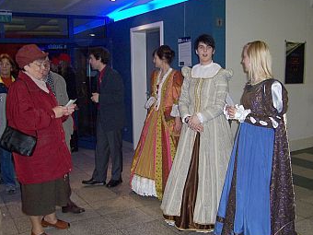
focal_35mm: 40
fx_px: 362
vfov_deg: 35.9
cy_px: 132
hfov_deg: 46.8
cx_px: 167
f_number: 2.7
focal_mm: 5.6
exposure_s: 1/60
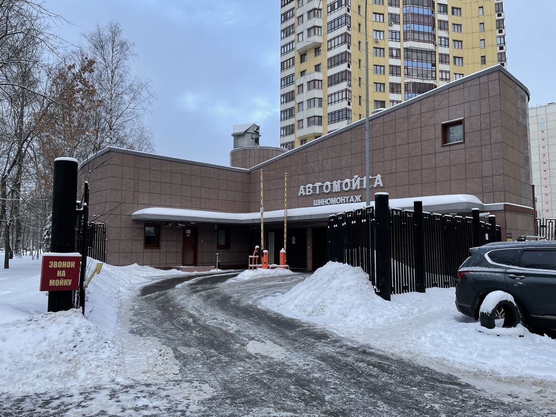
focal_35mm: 26
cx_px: 278
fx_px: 418
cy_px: 208
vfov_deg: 53.1
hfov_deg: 67.3
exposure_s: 1/626
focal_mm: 4.2
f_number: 1.6
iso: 32
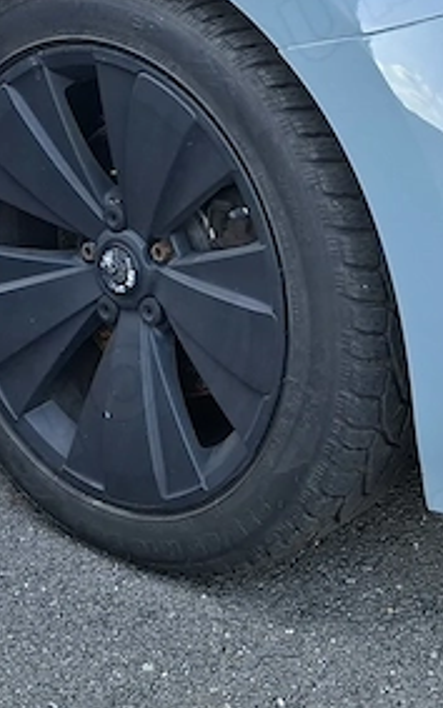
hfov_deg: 15.2
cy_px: -50
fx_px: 1660
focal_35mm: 86
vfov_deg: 22.8
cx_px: 183
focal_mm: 5.54
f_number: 1.8
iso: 50
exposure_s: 1/271
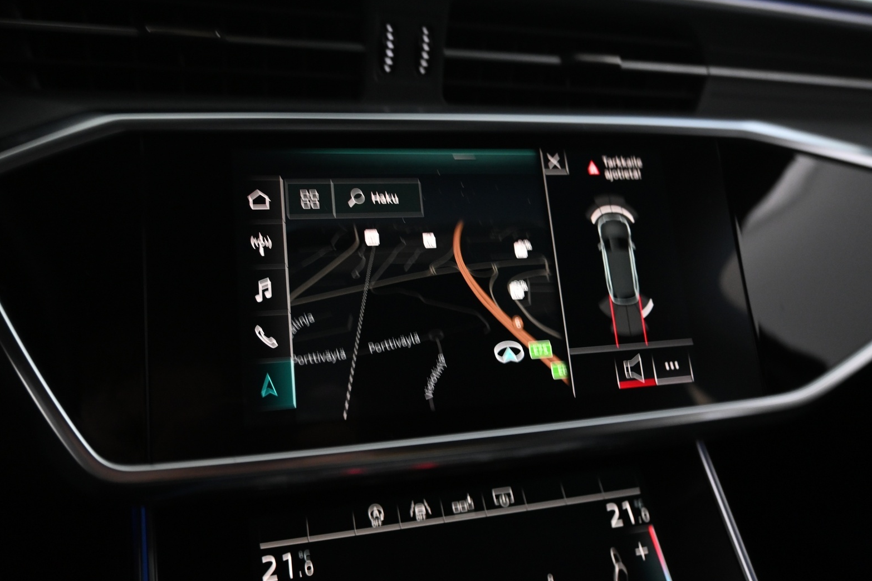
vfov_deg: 43.3
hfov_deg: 61.5
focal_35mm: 30
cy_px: 285
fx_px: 733
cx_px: 449
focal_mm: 19.5
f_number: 3.8
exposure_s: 1/30
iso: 2000
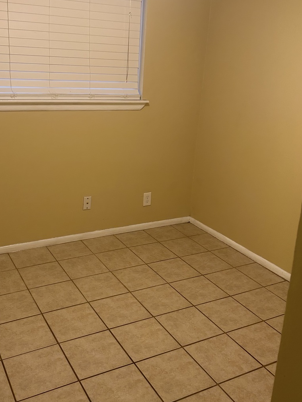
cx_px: 131
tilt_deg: -15.1
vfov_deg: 50.0
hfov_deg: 38.6
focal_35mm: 37
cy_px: 171
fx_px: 430
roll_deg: -1.9
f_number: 1.5
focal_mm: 5.7
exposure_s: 1/120
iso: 125
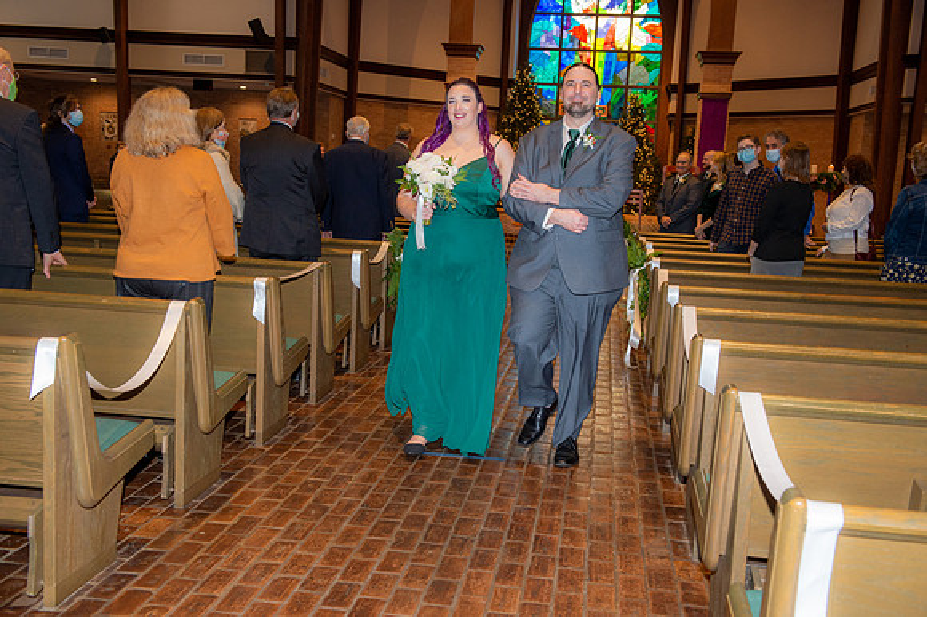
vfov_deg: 35.0
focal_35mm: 38
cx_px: 464
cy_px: 308
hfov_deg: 50.7
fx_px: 978
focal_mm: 38
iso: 1600
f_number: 5.6
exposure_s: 1/125
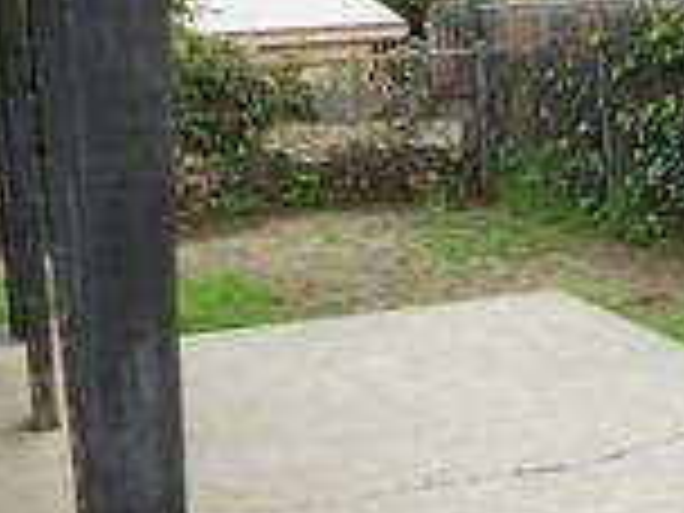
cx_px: 634
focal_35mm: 77
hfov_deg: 24.5
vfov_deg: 19.1
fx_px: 1521
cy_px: 209
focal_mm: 4.6
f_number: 3.2
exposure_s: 1/320
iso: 80
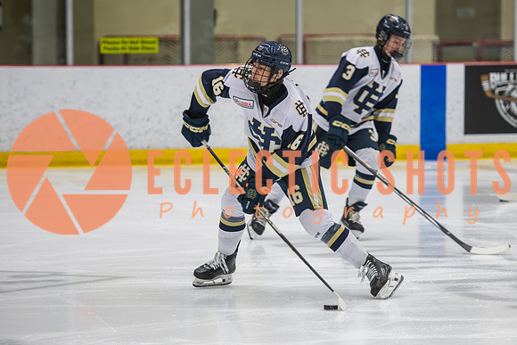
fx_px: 2660
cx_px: 285
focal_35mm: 185
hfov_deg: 11.1
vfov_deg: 7.4
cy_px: 178
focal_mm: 135
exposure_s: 1/640
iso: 2000
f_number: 3.2
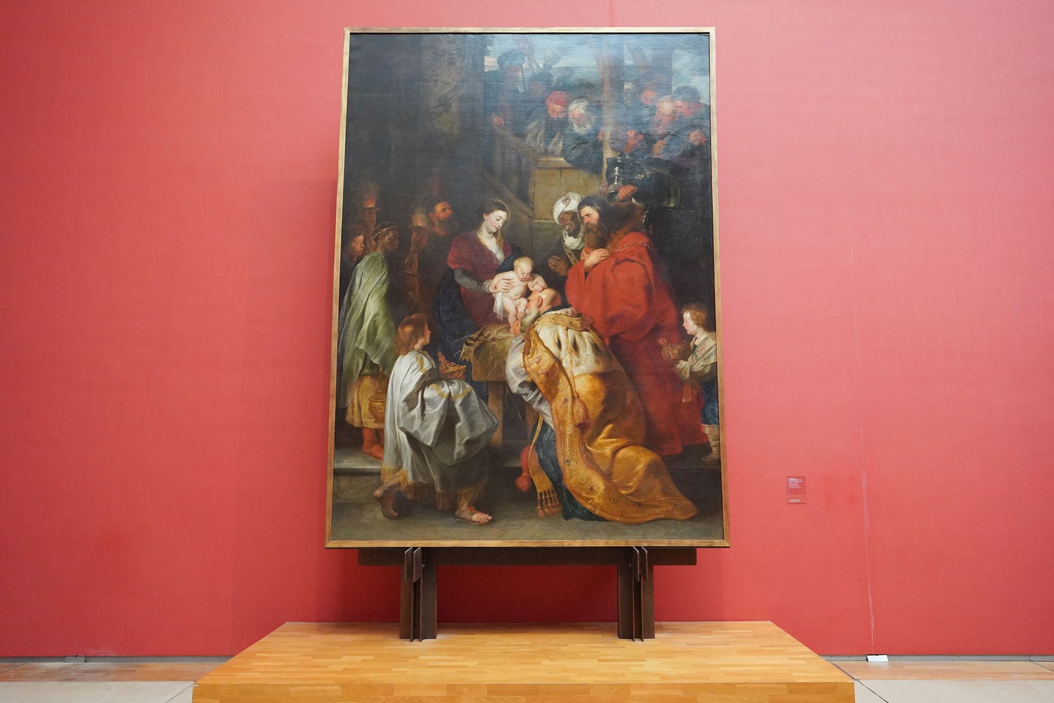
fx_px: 703
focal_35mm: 24
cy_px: 352
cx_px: 527
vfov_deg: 53.1
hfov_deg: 73.7
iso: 3200
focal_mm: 24
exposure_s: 1/80
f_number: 5.6
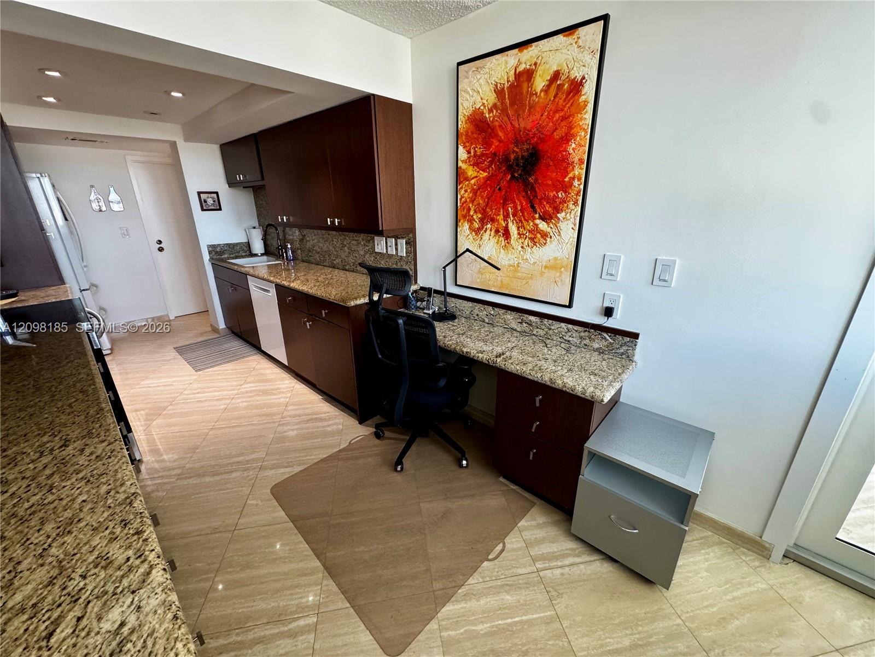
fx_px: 354
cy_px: 328
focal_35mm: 14
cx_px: 438
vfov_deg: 85.7
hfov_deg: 102.1
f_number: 2.2
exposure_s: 1/84
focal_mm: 2.22
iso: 320
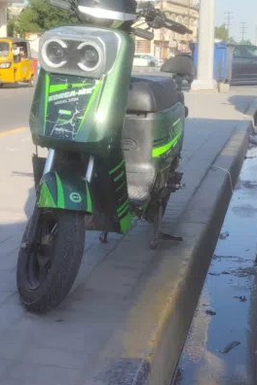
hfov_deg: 21.9
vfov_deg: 32.4
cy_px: 193
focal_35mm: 62
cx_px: 128
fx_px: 664
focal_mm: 5.25
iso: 50
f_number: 1.75
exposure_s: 1/597
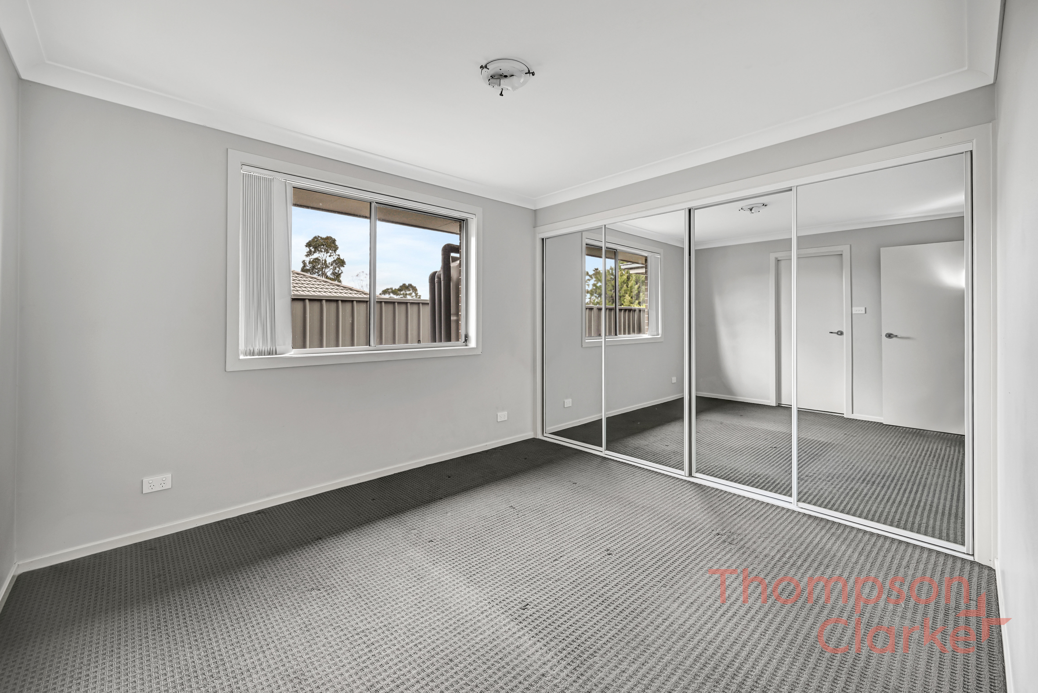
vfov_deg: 81.3
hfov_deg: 104.2
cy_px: 346
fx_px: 404
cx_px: 519
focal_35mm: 14
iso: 100
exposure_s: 1/15
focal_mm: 14
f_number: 4.5
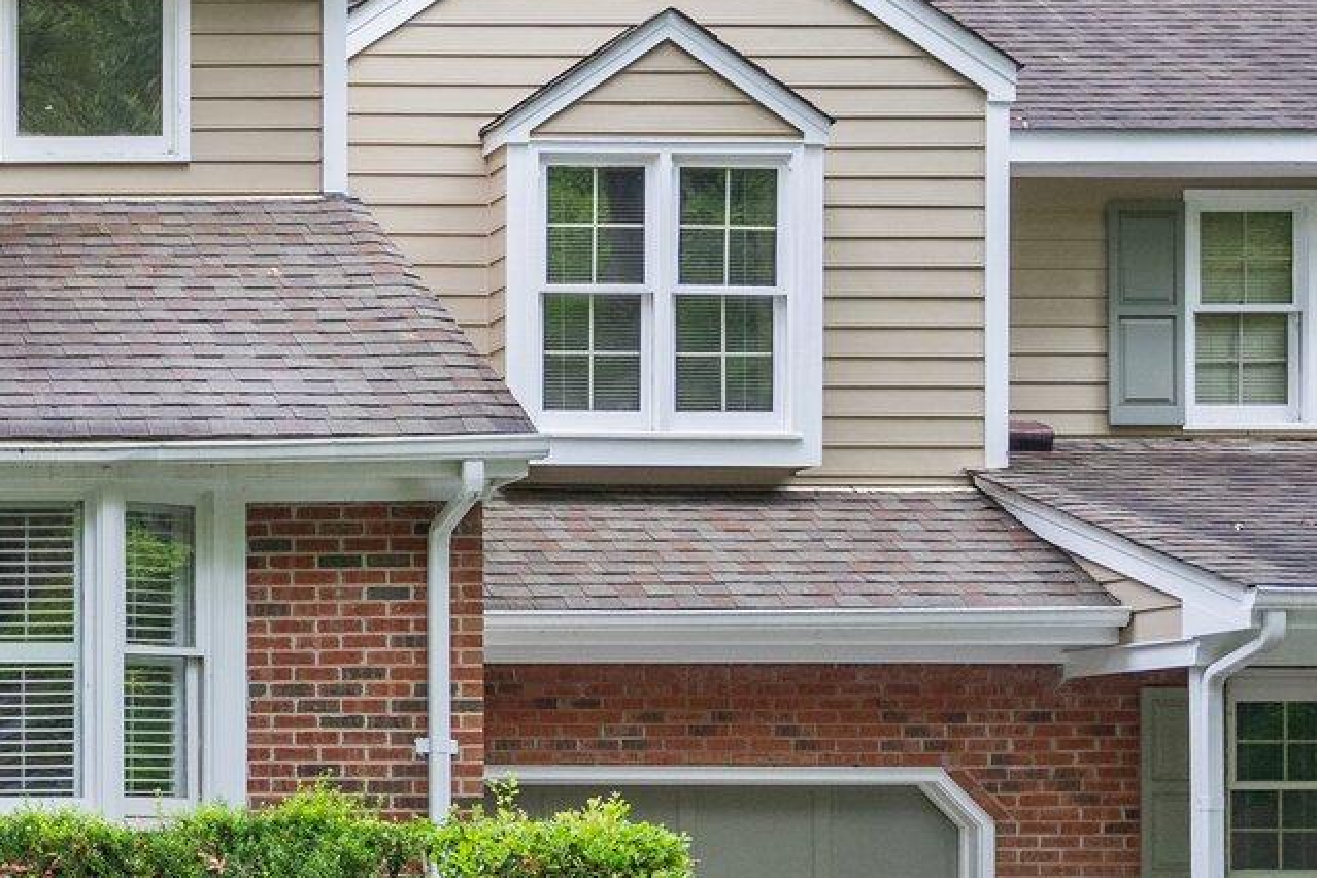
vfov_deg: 14.7
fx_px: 3402
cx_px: -695
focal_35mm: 93
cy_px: 242
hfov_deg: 19.1
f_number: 4
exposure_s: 1/200
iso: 800
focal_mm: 29
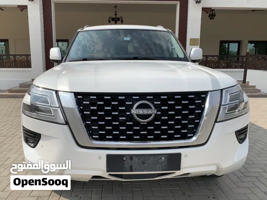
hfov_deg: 67.3
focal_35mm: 26
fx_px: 201
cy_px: 100
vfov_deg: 53.1
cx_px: 134
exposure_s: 1/3401
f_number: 1.8
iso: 25
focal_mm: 4.25
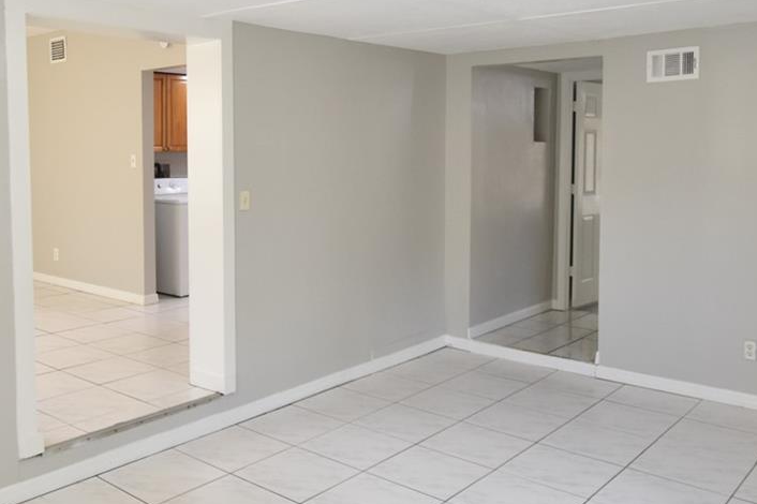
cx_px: 291
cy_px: 189
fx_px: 715
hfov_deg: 55.3
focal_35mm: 34
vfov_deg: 38.6
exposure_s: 1/90
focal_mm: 10
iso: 800
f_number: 3.5
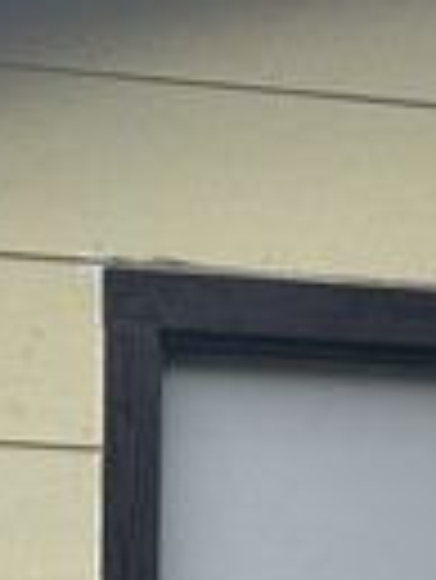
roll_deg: -1.3
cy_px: 1043
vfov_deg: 14.5
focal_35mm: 119
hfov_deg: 12.4
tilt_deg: -4.1
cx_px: 45
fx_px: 1995
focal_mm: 6.76
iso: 100
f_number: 1.78
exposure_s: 1/2169
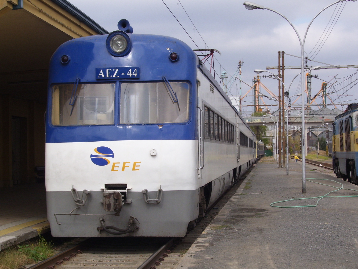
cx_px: 179
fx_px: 900
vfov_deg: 17.0
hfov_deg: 22.5
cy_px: 134
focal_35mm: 87
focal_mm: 14.3
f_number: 8
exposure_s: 1/250
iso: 80
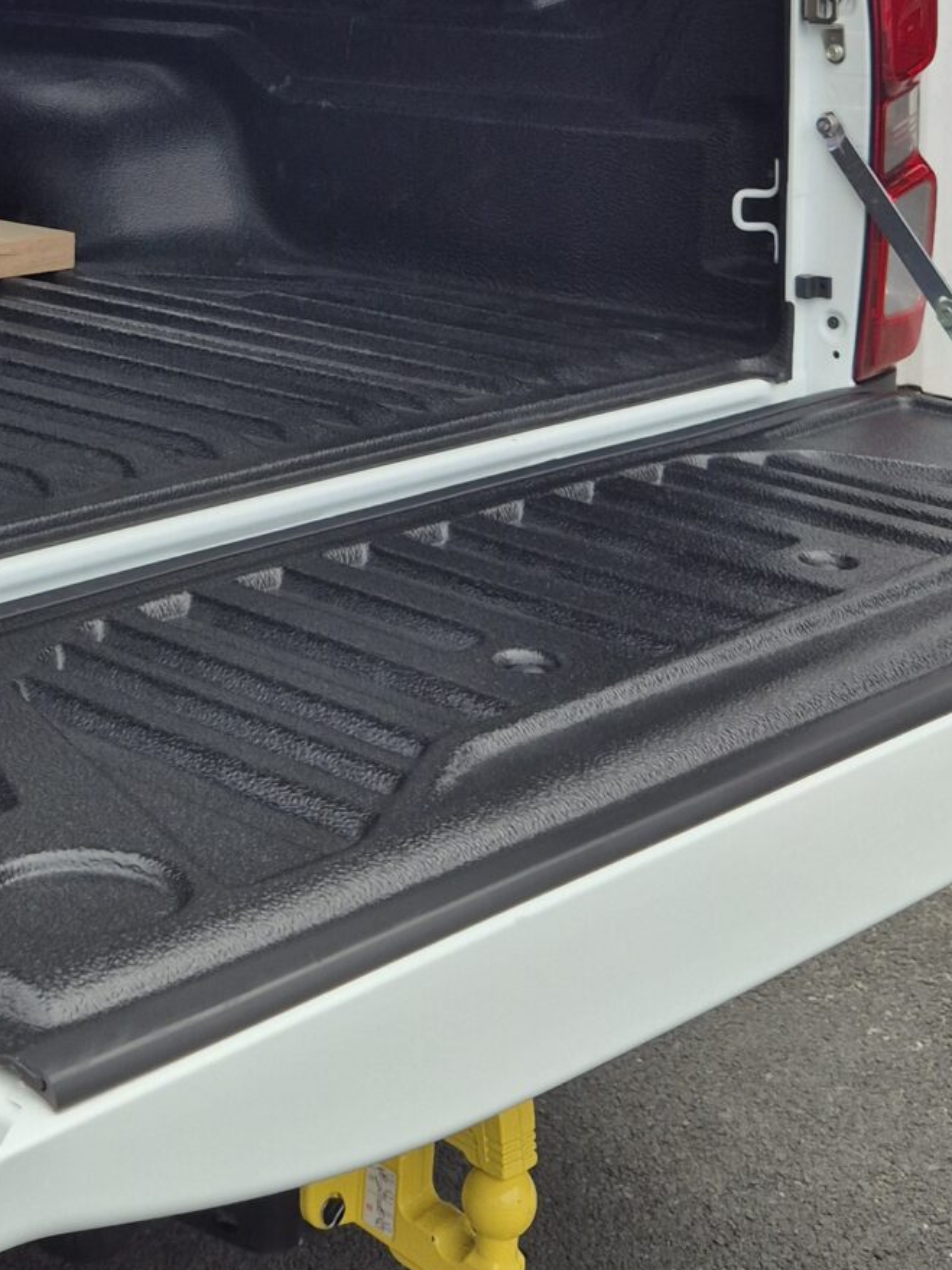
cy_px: -75
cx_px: 259
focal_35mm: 67
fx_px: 2457
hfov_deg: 21.8
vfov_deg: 26.9
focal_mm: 5.4
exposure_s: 1/1380
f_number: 1.8
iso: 25
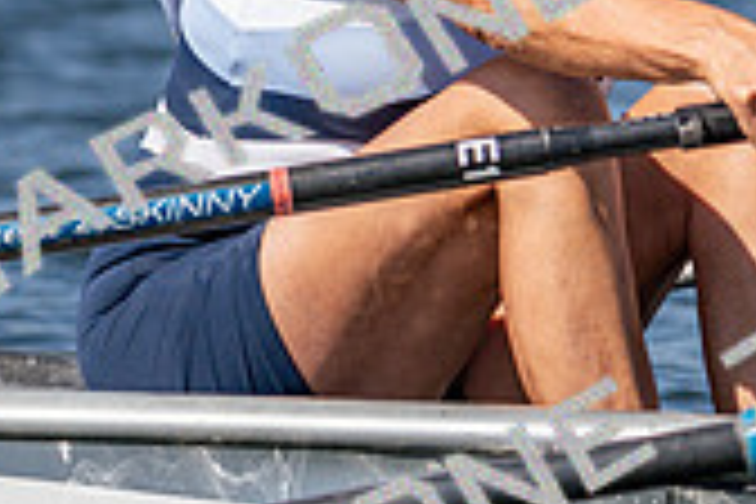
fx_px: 14468
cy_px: -106
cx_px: 482
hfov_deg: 3.0
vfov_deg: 2.0
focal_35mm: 689
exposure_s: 1/2000
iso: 200
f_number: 5.6
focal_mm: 200
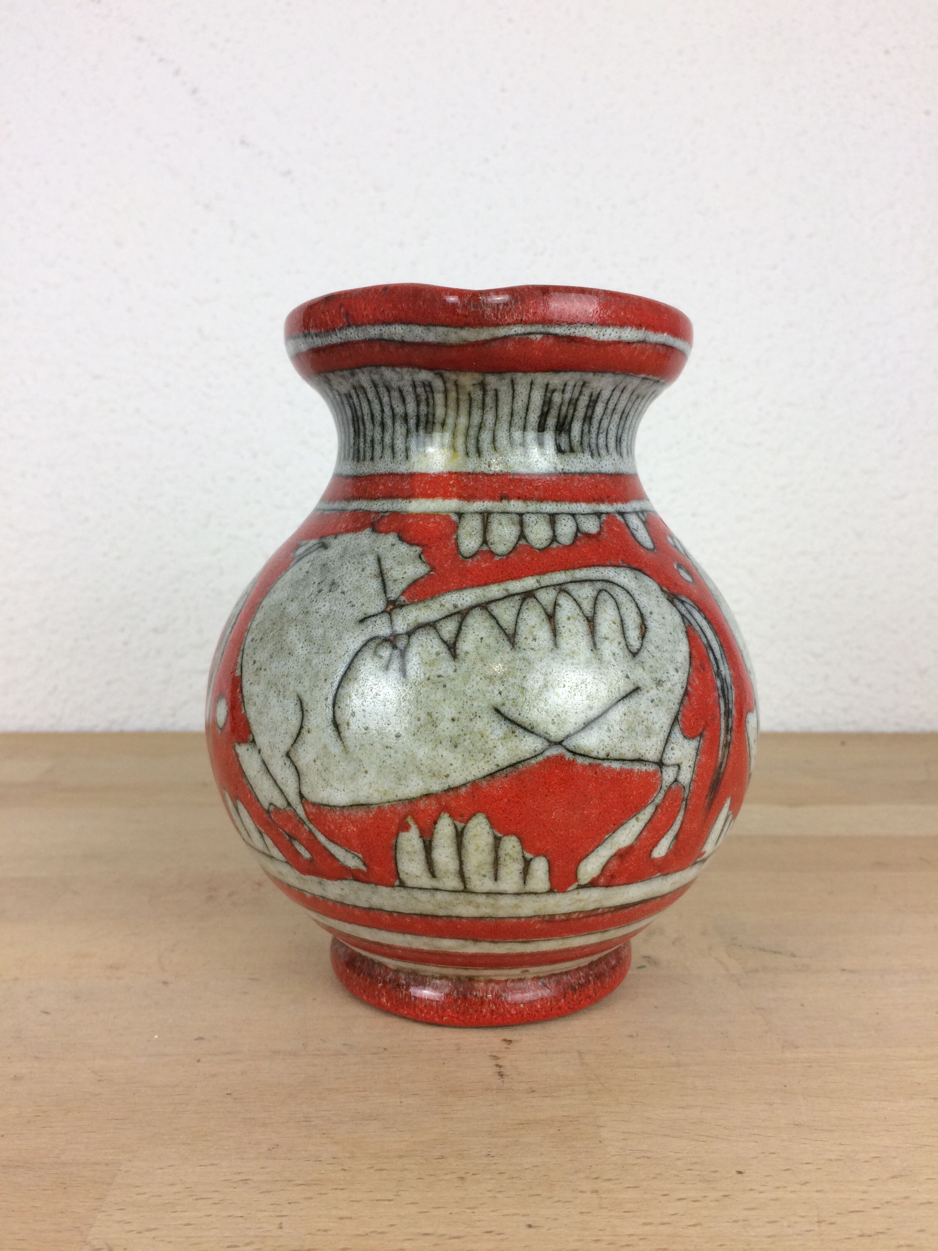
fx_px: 1048
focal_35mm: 29
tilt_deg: -7.8
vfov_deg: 61.7
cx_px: 469
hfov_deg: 48.2
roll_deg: +0.9
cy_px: 626
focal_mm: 4.15
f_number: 2.2
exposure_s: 1/100
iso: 64
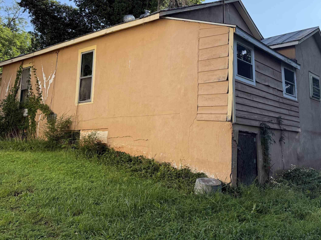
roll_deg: -1.1
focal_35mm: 35
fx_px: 325
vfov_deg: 40.5
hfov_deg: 52.3
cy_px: 97
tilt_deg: +10.0
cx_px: 192
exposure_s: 1/2232
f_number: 1.78
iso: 100
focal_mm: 6.76
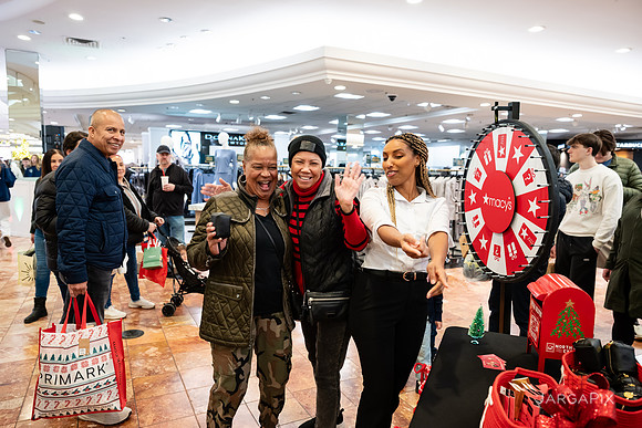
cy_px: 214
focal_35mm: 24
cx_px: 321
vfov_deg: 53.0
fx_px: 430
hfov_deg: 73.5
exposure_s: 1/125
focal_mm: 24
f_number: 3.2
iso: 1000
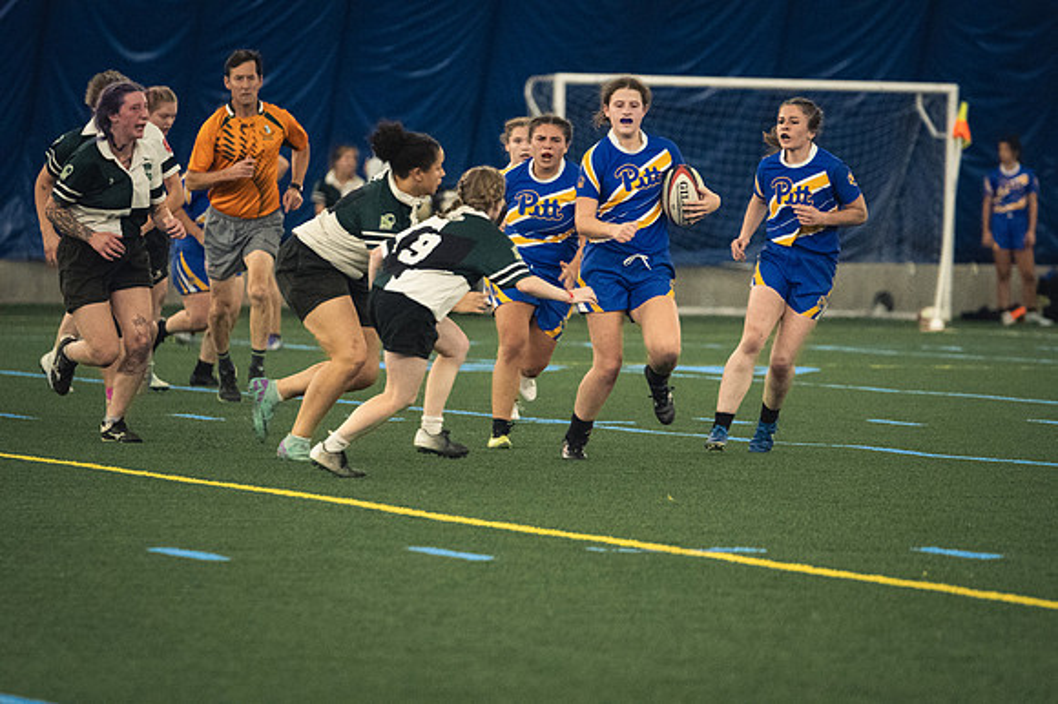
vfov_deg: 4.6
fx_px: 8811
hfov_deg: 6.9
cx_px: 529
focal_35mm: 300
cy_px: 352
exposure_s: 1/500
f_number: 2.8
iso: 9000
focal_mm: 200
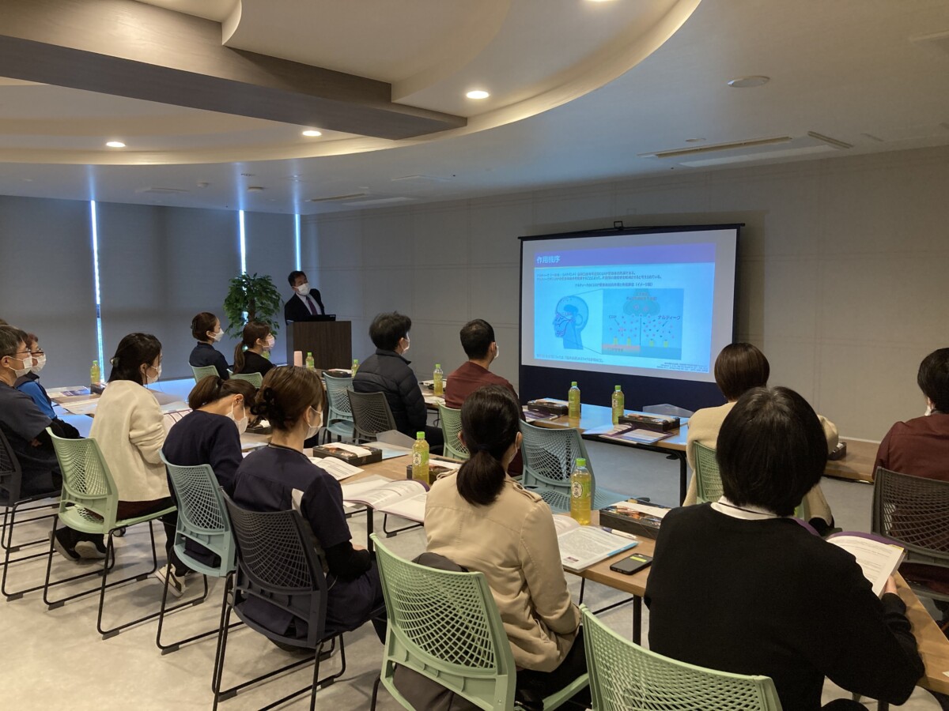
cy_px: 356
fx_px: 768
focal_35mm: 28
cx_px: 474
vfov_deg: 49.7
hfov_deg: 63.4
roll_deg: +0.7
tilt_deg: -4.5
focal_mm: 3.99
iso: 160
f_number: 1.8
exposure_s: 1/60
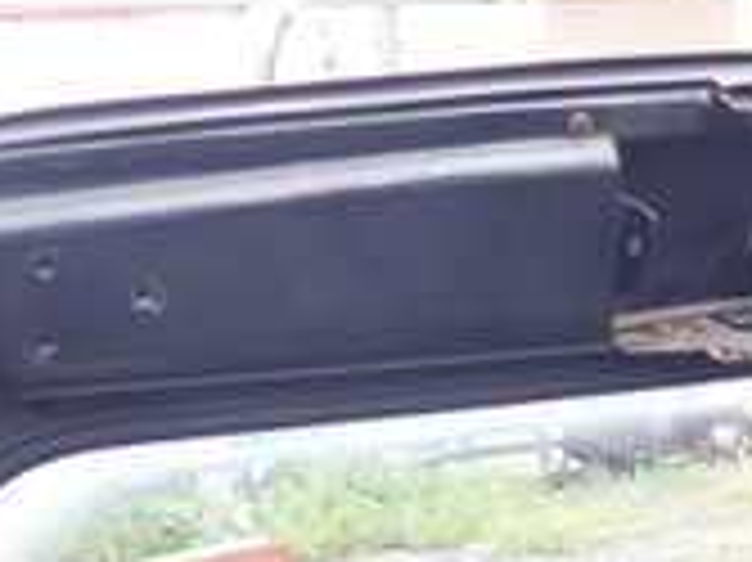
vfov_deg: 13.6
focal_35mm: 108
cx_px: 905
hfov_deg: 17.4
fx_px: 2345
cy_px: 513
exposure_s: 1/60
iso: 100
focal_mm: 5.4
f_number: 2.3
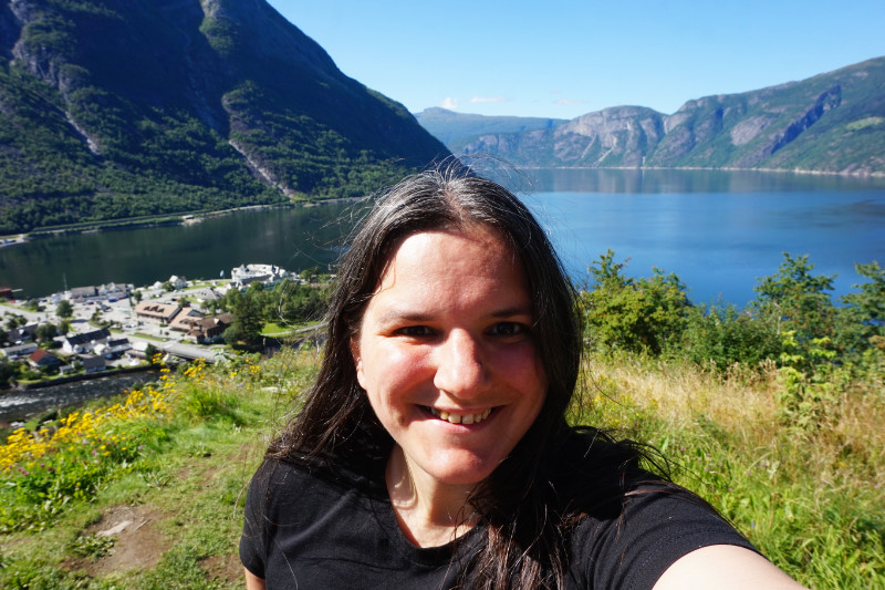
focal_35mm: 24
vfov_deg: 53.1
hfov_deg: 73.8
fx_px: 590
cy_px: 295
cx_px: 442
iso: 100
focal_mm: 16
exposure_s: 1/80
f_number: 11
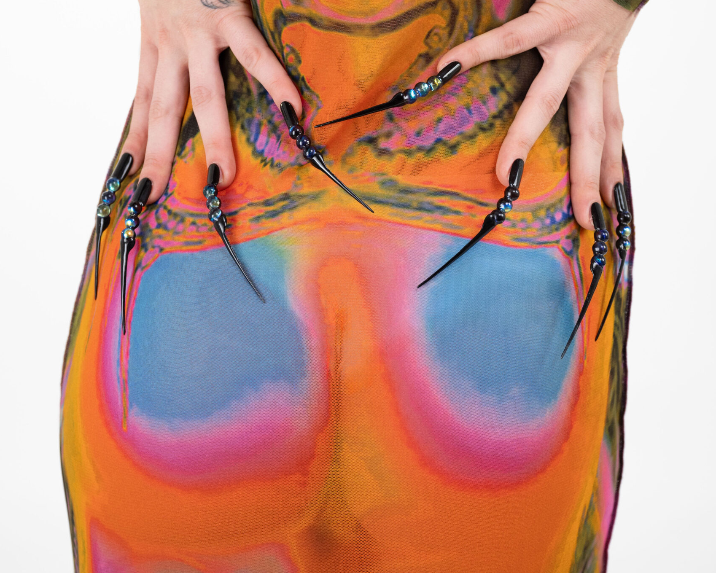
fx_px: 1738
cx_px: 358
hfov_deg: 23.3
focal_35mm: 82
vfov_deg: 18.5
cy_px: 89
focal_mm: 58
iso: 1600
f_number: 5
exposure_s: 1/320
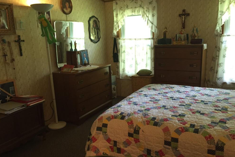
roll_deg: +2.2
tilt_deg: -13.0
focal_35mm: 31
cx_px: 118
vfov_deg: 42.3
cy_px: 81
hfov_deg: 60.3
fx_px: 202
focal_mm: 4.15
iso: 160
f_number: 2.2
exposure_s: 1/30
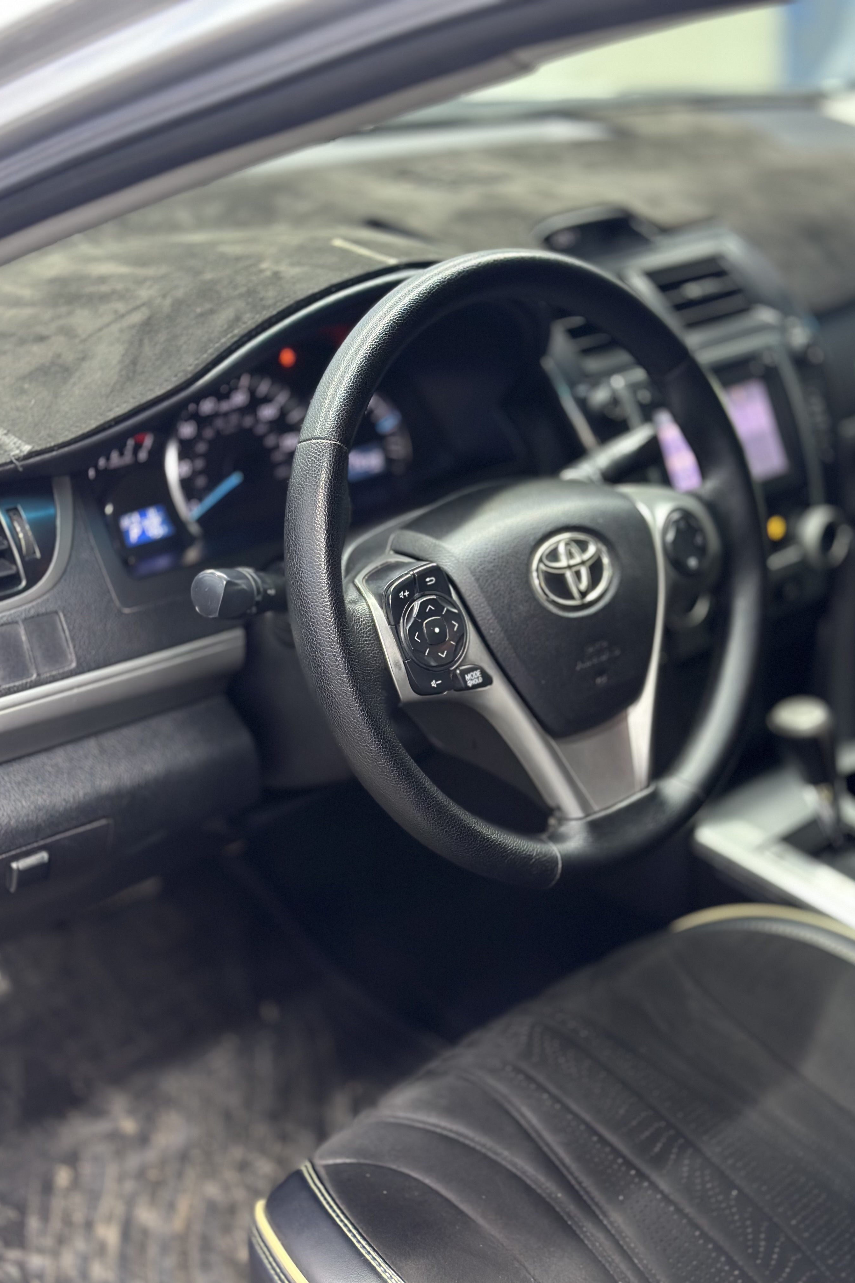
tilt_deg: -25.9
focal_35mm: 50
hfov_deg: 27.0
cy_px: 642
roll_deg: -4.1
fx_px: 1781
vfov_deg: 39.6
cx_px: 471
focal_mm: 6.86
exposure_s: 1/50
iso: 200
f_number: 1.78
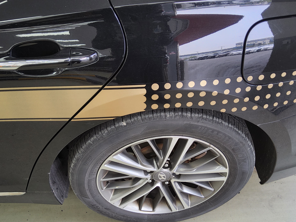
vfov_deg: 39.6
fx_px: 308
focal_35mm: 36
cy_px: 128
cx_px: 143
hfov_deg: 51.3
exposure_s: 1/100
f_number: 2
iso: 100
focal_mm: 3.08
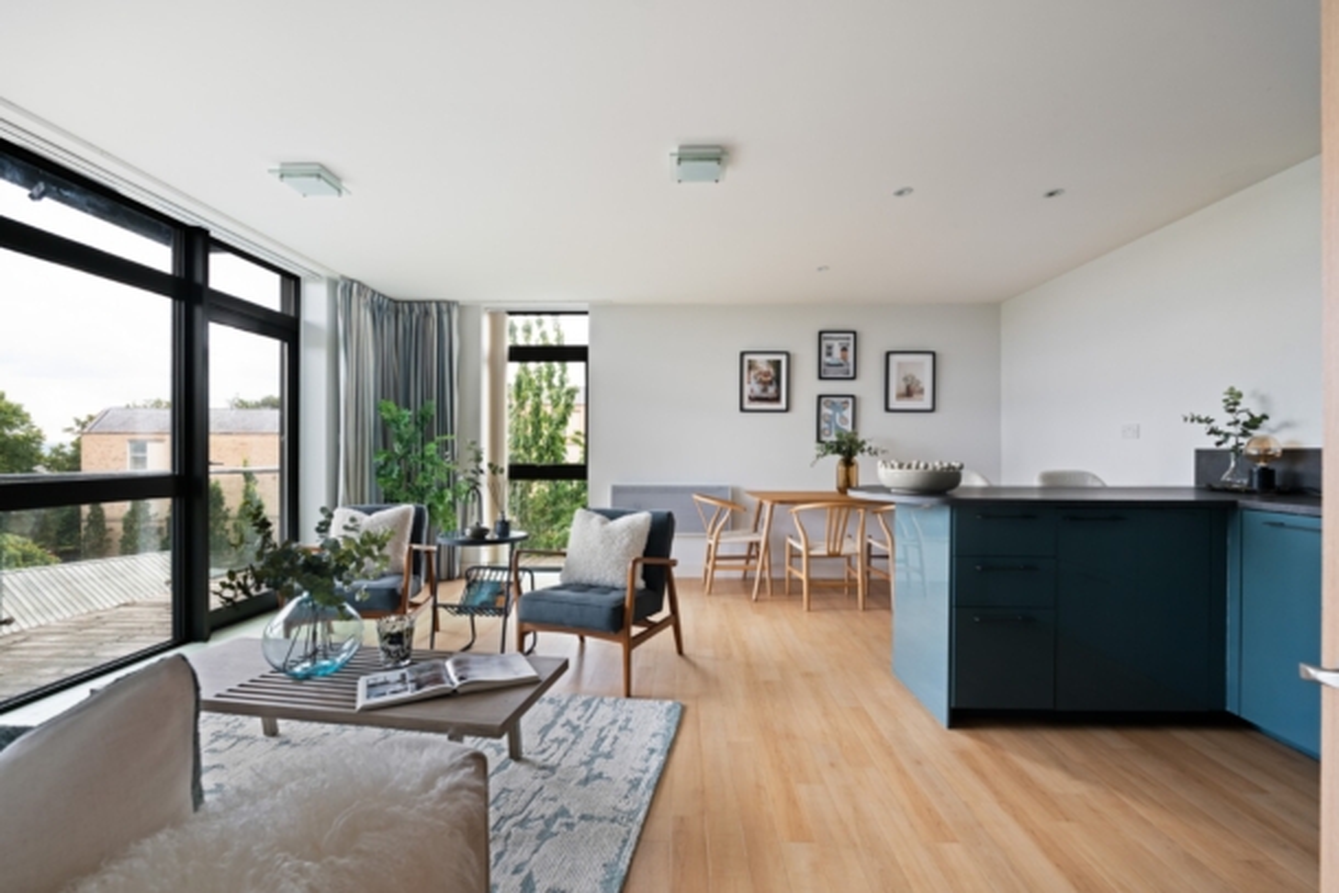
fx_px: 632
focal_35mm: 17
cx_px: 670
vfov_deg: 70.5
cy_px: 446
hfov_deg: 93.3
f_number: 8
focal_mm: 17
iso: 400
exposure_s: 1/3
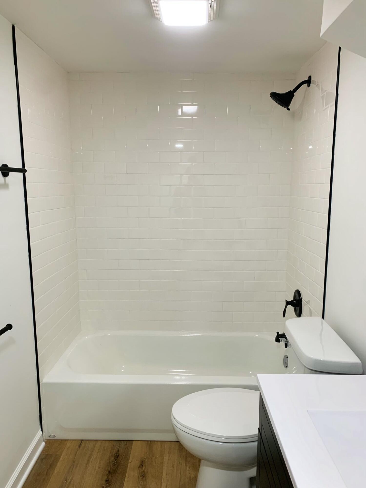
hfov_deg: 53.1
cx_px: 183
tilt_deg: -8.8
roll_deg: -0.1
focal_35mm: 26
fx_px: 367
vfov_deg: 67.3
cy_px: 244
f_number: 1.8
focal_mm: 4.25
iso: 64
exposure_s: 1/60
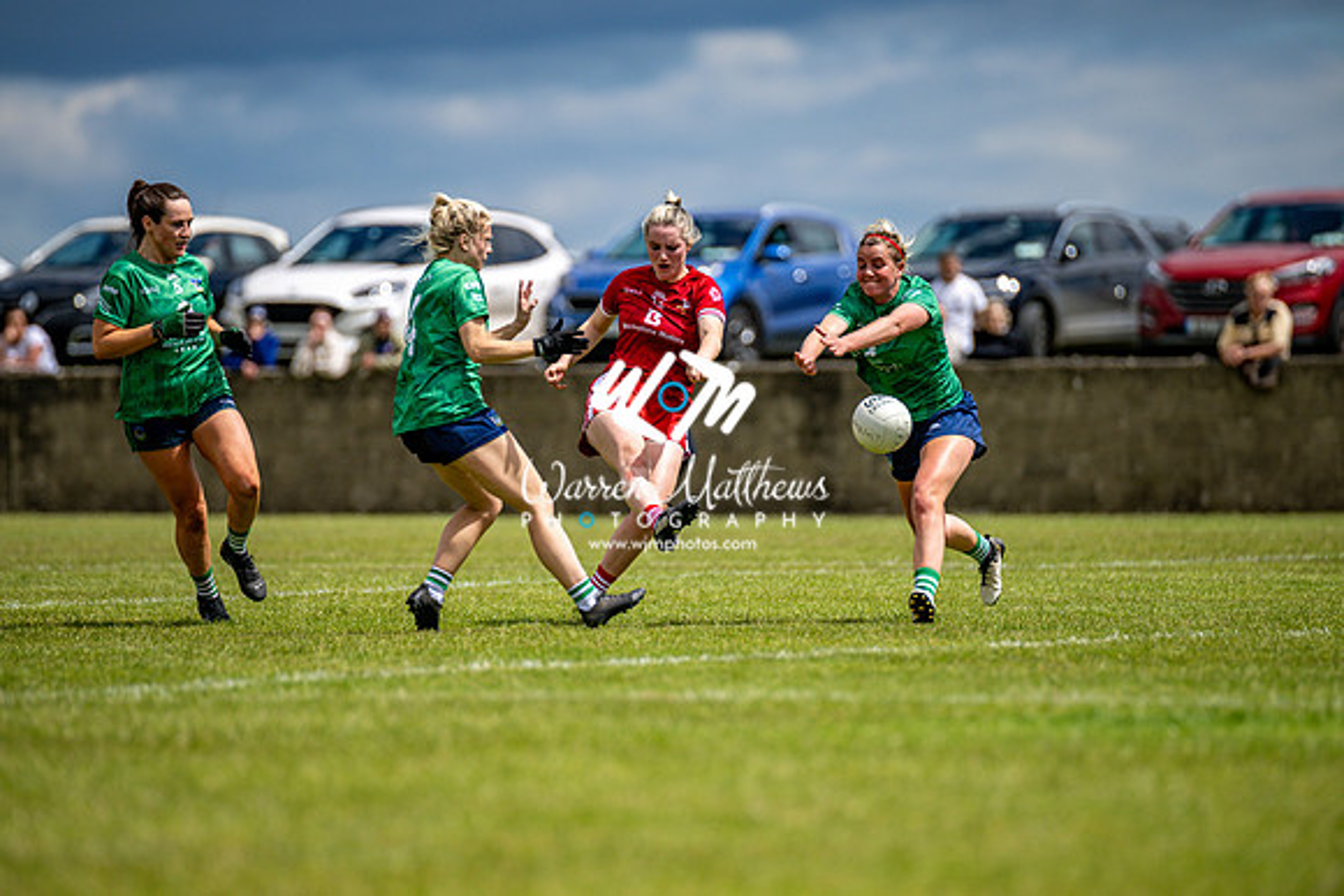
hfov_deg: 6.6
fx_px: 11730
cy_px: 448
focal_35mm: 314
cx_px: 672
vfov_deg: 4.4
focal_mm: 300
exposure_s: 1/6400
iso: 140
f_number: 2.8
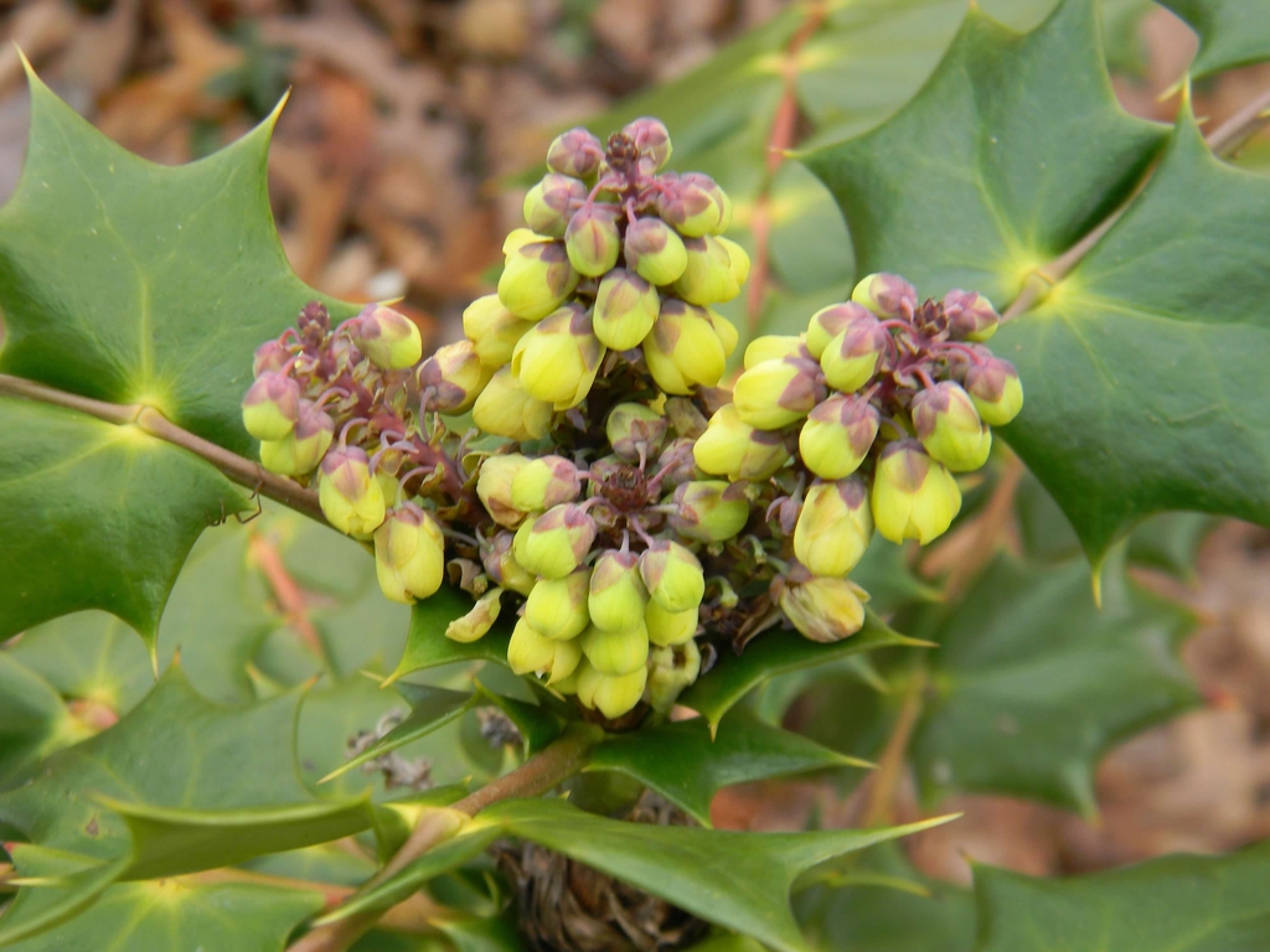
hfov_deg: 38.2
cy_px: 476
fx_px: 1834
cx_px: 635
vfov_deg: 29.1
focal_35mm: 50
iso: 80
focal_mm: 12.2
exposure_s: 1/71.6
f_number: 4.3
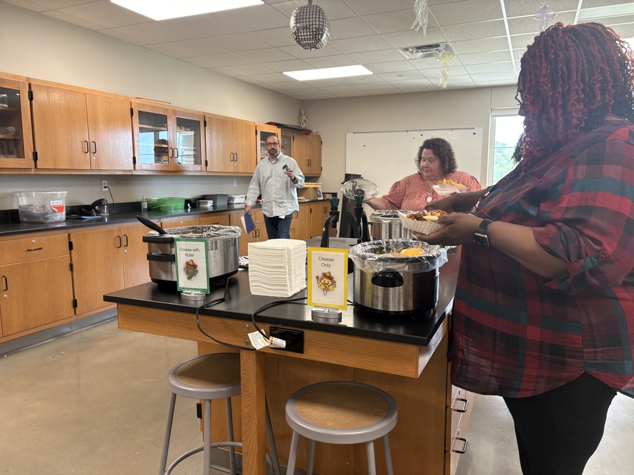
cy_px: 238
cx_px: 317
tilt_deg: -6.4
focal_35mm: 26
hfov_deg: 67.3
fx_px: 476
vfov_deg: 53.1
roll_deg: +0.8
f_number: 1.6
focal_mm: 5.96
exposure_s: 1/60
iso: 125
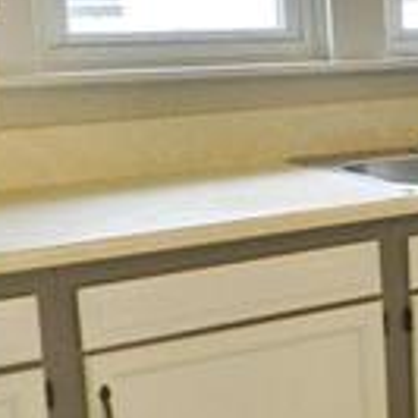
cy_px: 176
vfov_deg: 17.7
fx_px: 1339
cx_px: 962
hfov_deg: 13.6
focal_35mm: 98
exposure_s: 1/30
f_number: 3.4
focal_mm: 4
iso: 200
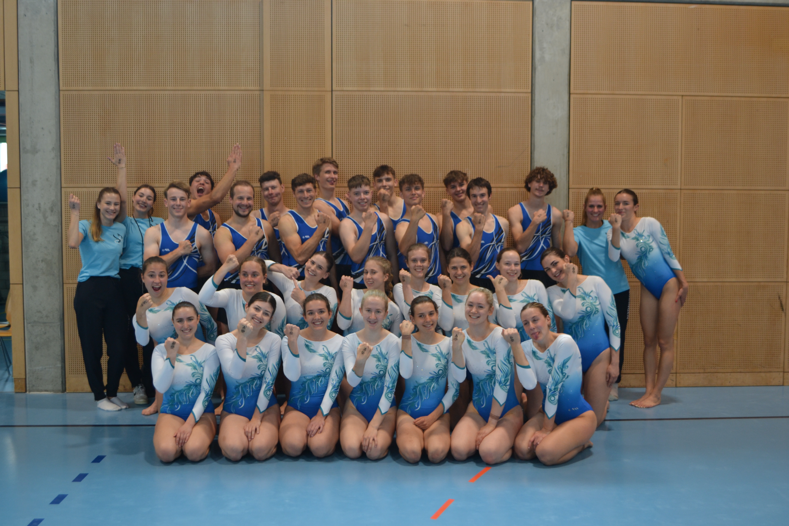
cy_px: 263
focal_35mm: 36
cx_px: 394
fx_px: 789
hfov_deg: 53.1
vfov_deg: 36.9
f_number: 4
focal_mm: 24
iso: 400
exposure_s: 1/40
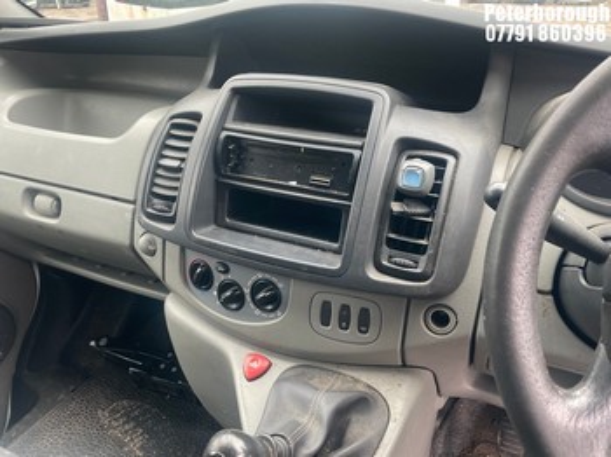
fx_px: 459
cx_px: 306
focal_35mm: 26
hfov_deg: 67.3
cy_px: 228
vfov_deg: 53.0
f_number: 1.6
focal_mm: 4.2
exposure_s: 1/111
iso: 125
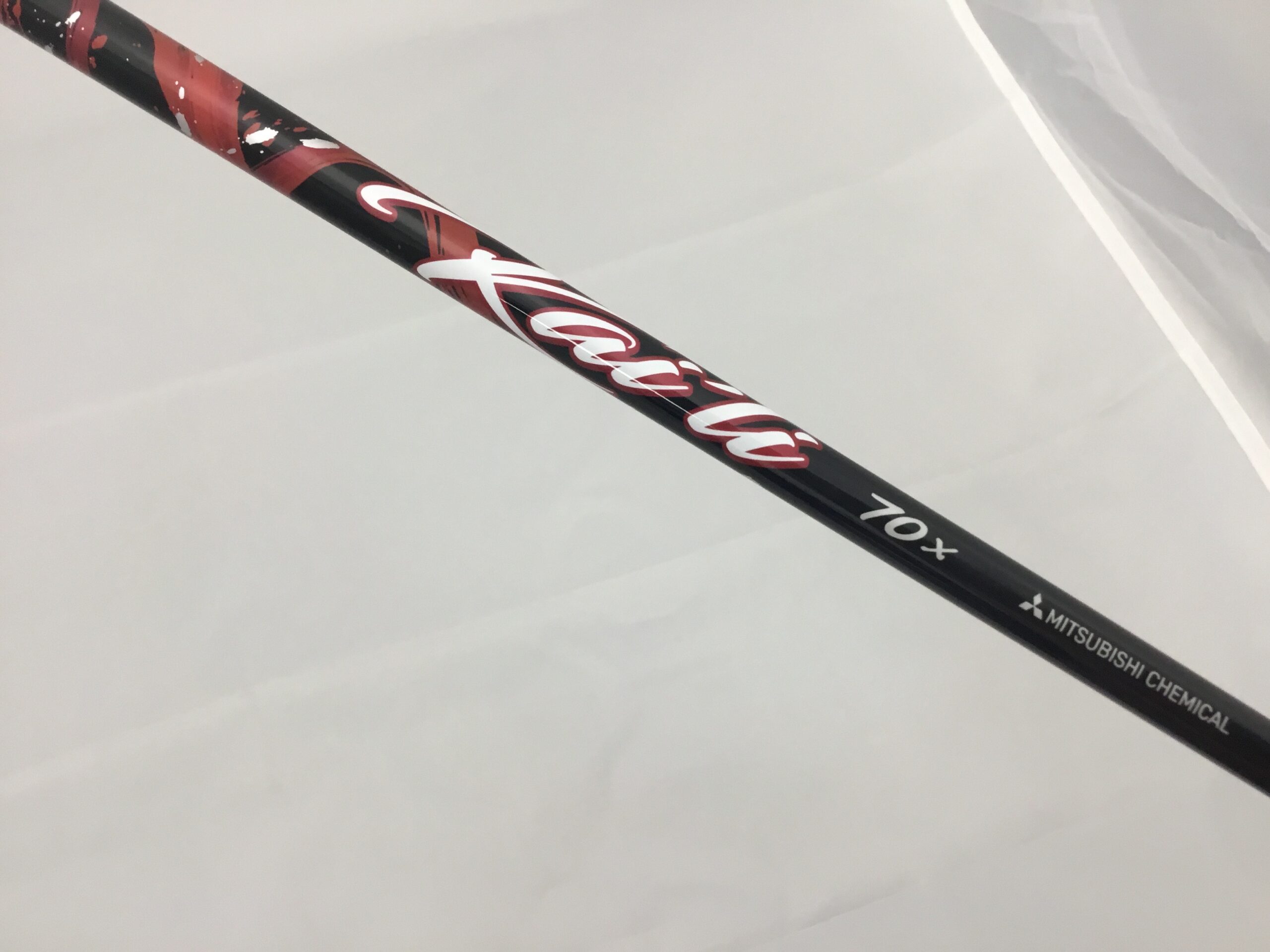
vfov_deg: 45.4
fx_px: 1137
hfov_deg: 58.4
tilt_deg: -56.5
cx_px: 635
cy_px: 476
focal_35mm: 31
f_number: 2.4
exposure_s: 1/33
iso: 32
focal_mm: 3.3
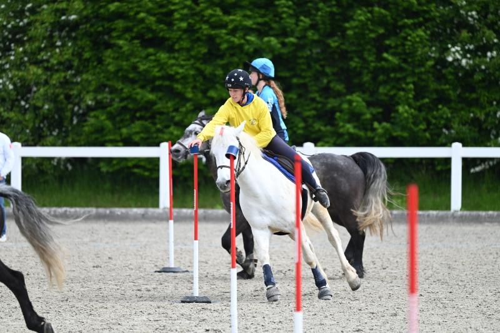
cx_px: 250
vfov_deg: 4.4
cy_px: 166
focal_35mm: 310
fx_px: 4302
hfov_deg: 6.7
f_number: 5.3
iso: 500
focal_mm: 310
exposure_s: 1/1250
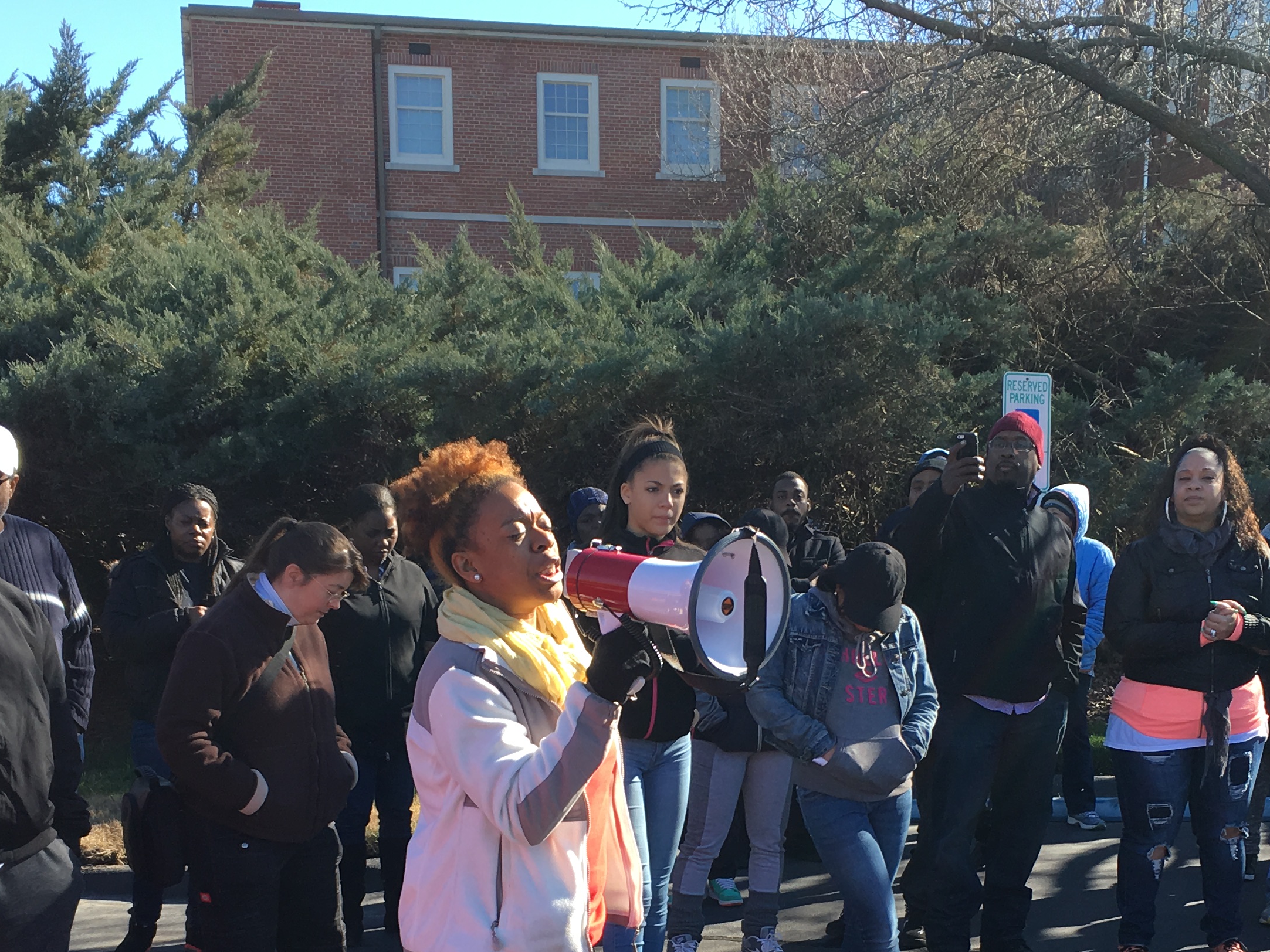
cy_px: 849
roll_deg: -0.2
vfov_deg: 26.2
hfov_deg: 35.5
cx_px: 675
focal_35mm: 54
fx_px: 1981
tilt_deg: -7.7
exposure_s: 1/411
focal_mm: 4.15
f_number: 2.2
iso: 25
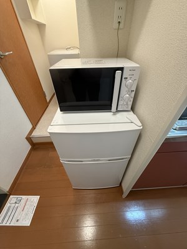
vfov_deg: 102.1
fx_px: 101
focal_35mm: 14
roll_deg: -0.6
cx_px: 94
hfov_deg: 85.7
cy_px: 124
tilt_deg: -39.7
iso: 320
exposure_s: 1/50
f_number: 2.2
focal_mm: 2.22
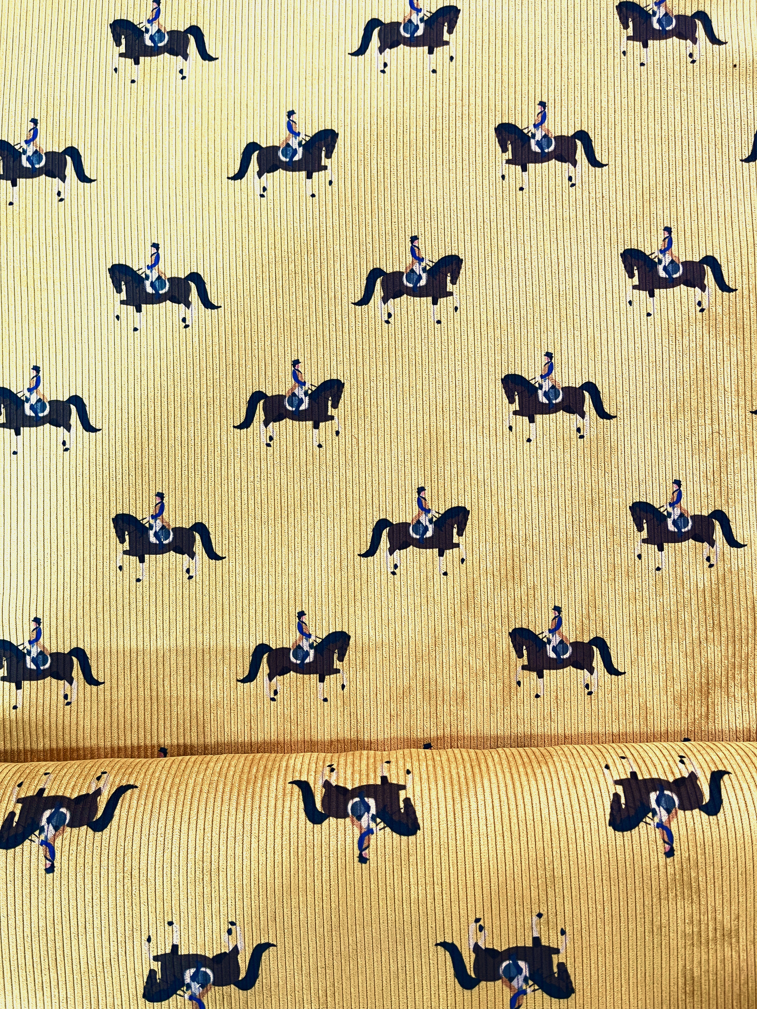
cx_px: 378
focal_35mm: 26
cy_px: 504
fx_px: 758
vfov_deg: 67.3
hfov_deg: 53.1
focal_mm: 5.1
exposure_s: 1/50
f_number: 1.6
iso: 80
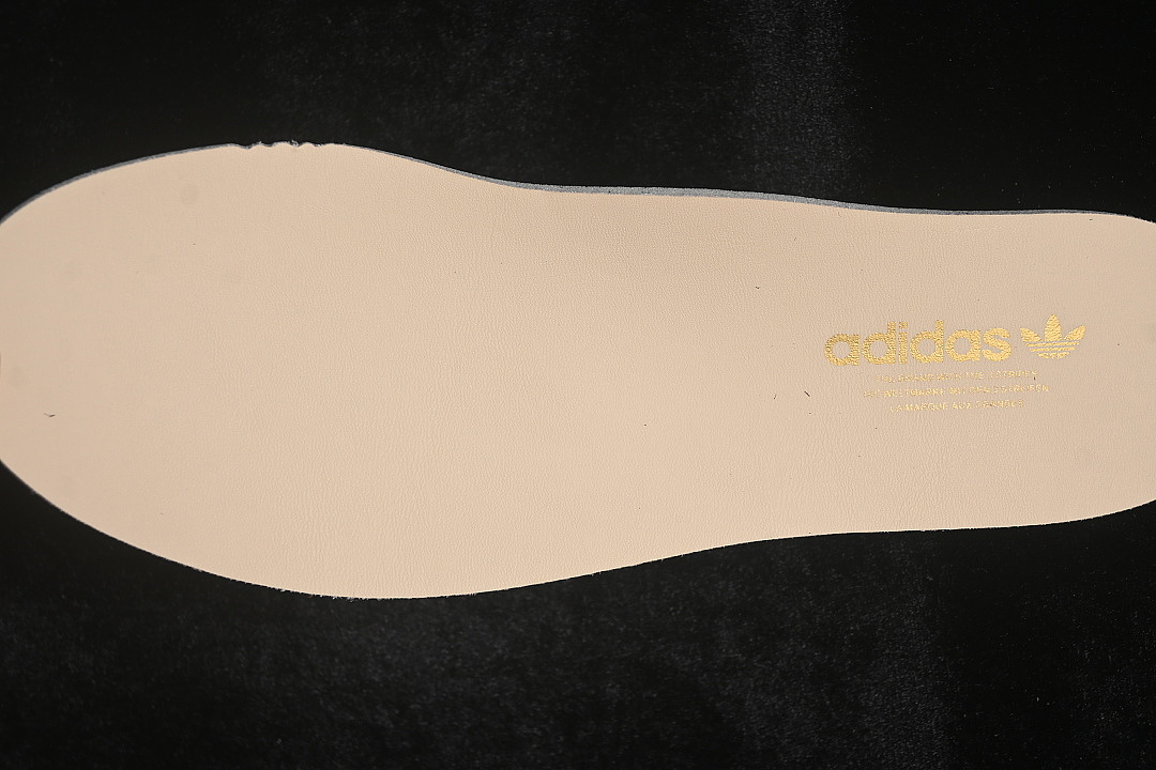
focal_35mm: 75
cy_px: 385
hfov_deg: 27.0
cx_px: 578
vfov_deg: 18.2
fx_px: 2408
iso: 160
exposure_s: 1/60
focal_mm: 50
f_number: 6.3
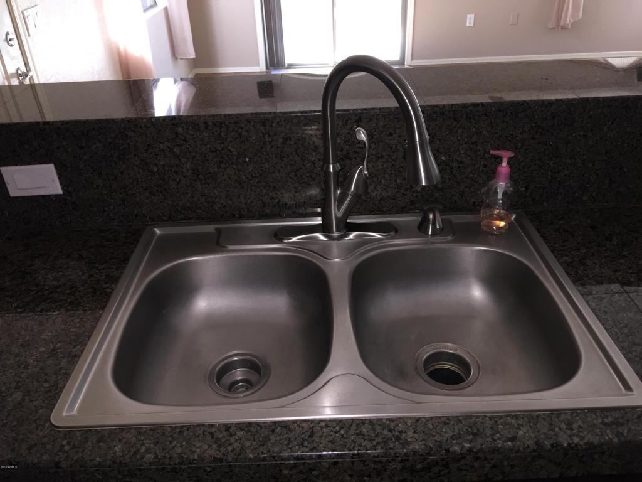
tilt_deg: -31.1
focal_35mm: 29
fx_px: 538
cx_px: 321
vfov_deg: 48.2
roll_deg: +1.7
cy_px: 241
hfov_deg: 61.7
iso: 80
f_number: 2.2
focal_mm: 4.15
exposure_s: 1/30
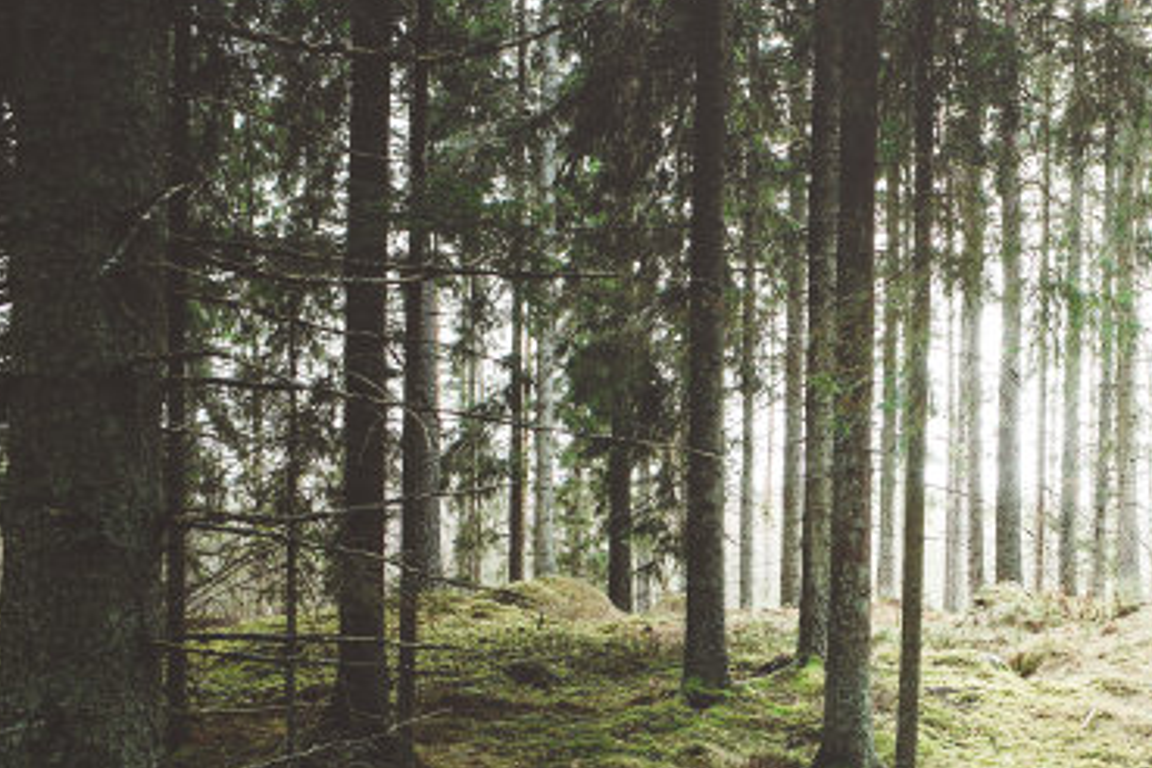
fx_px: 1856
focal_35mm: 58
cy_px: 615
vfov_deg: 23.0
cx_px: 930
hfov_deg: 33.4
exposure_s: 1/125
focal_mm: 35
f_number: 5.6
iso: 200
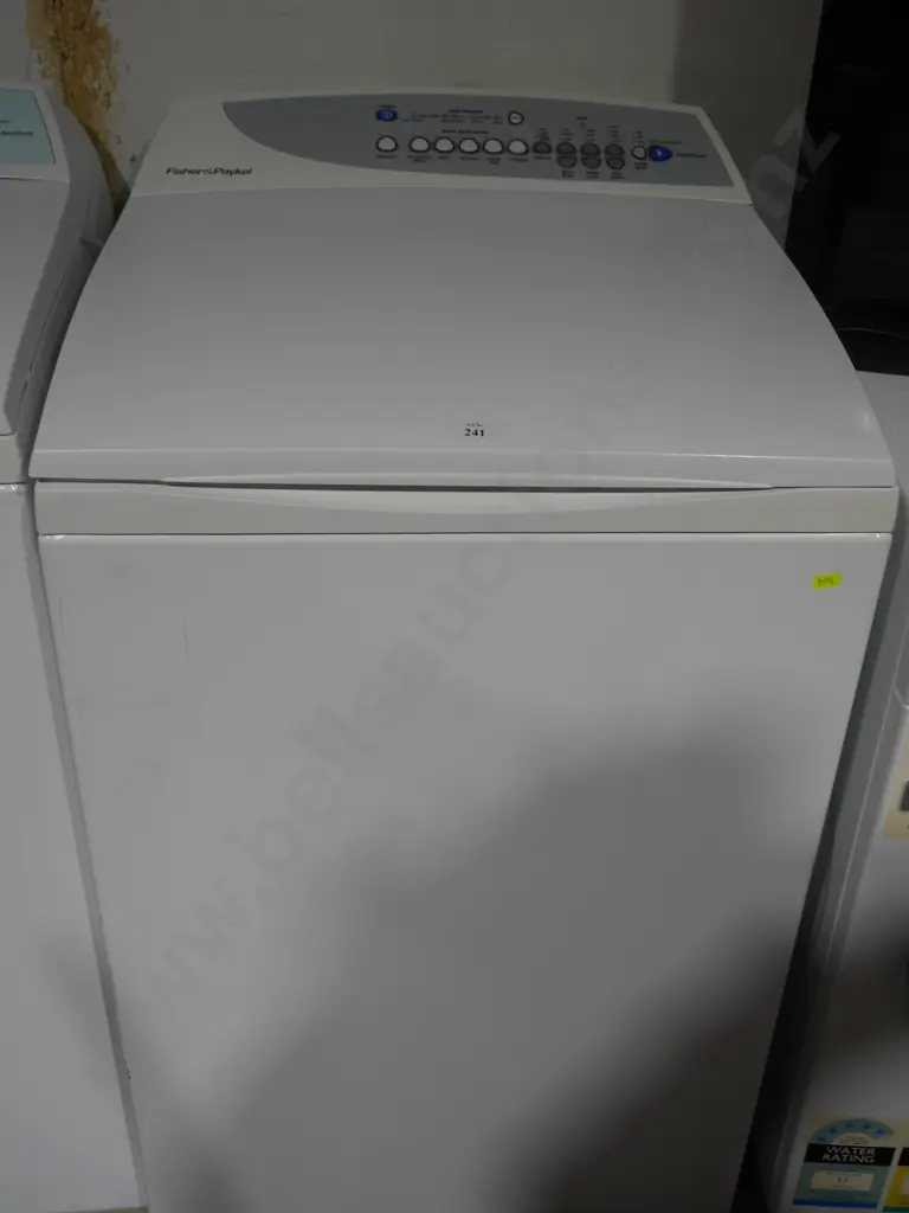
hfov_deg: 36.0
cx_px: 454
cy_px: 606
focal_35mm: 40
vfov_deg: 46.8
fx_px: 1401
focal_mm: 20
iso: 200
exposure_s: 1/80
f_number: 4.5
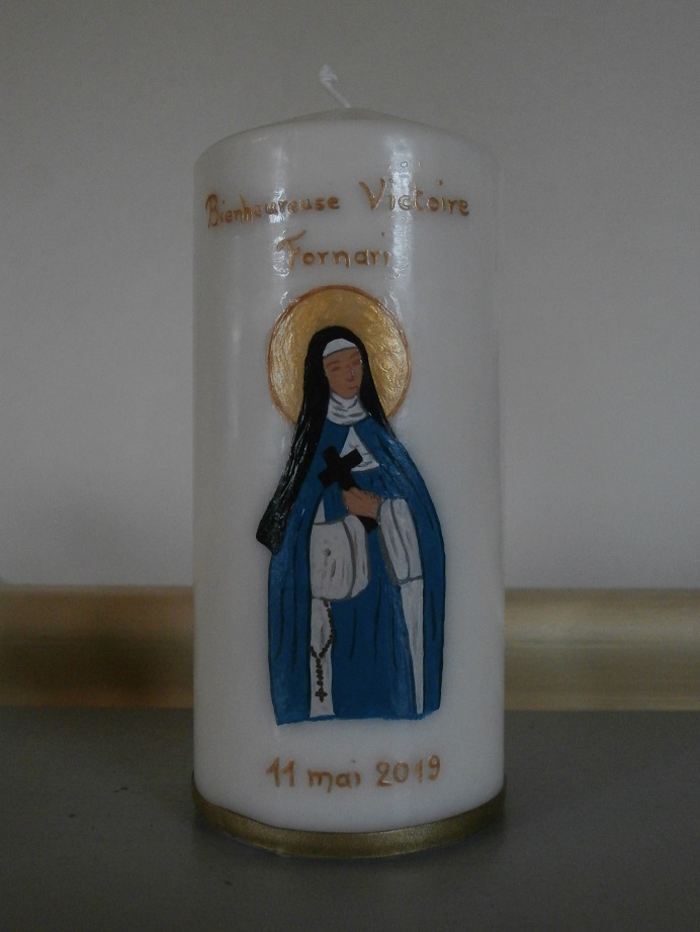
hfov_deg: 37.7
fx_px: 1024
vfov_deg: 49.0
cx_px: 350
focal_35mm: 38
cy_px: 466
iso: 400
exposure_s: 1/30
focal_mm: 6.67
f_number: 3.9
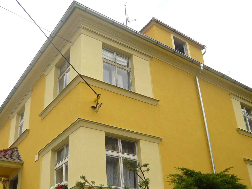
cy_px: 117
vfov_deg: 35.8
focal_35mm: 40
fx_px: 291
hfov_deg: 46.6
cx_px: 146
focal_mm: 4.6
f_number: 2.8
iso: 100
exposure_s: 1/320
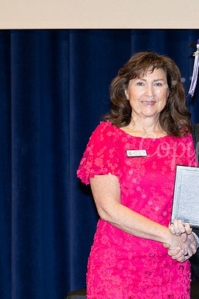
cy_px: 187
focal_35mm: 249
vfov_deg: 8.3
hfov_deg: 5.5
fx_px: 2064
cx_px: 212
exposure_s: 1/100
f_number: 5.6
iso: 1000
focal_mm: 115
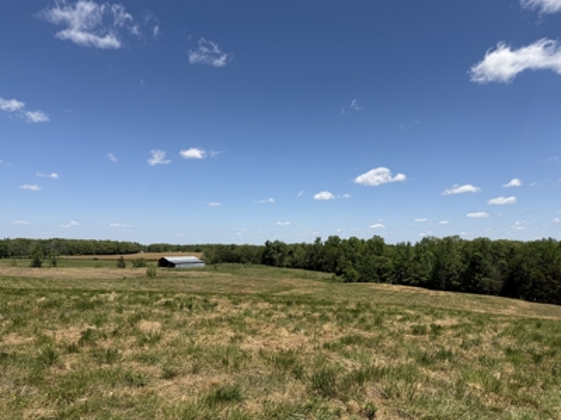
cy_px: 210
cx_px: 280
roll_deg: +0.0
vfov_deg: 56.8
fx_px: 389
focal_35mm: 24
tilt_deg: +4.5
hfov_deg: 71.6
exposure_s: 1/6711
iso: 80
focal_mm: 6.76
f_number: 1.78
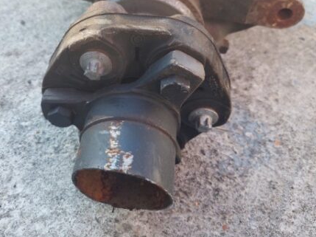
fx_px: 319
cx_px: 125
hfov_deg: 52.3
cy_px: 88
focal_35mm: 35
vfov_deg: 40.3
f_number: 1.8
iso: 64
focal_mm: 5.23
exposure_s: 1/100
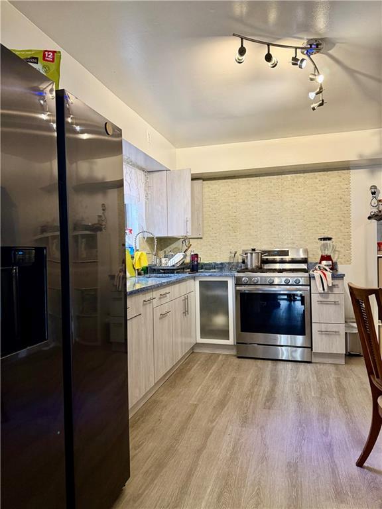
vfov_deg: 71.6
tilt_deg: -0.2
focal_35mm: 24
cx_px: 191
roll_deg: +0.7
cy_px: 254
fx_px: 353
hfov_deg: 56.8
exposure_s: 1/60
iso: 250
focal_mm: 6.76
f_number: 1.78
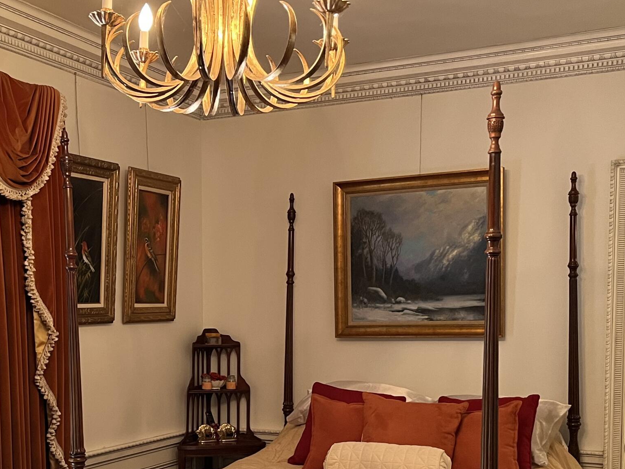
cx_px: 204
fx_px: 921
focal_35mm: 51
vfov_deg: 28.0
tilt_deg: -3.7
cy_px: 375
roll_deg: +1.0
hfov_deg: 37.1
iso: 250
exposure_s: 1/60
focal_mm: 5.1
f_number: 1.6
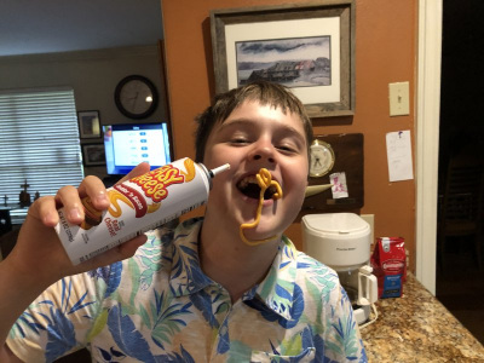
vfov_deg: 49.7
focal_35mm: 28
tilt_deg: -9.6
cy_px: 182
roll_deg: +3.3
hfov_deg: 63.4
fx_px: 391
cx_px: 242
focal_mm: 3.99
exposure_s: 1/60
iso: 400
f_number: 1.8
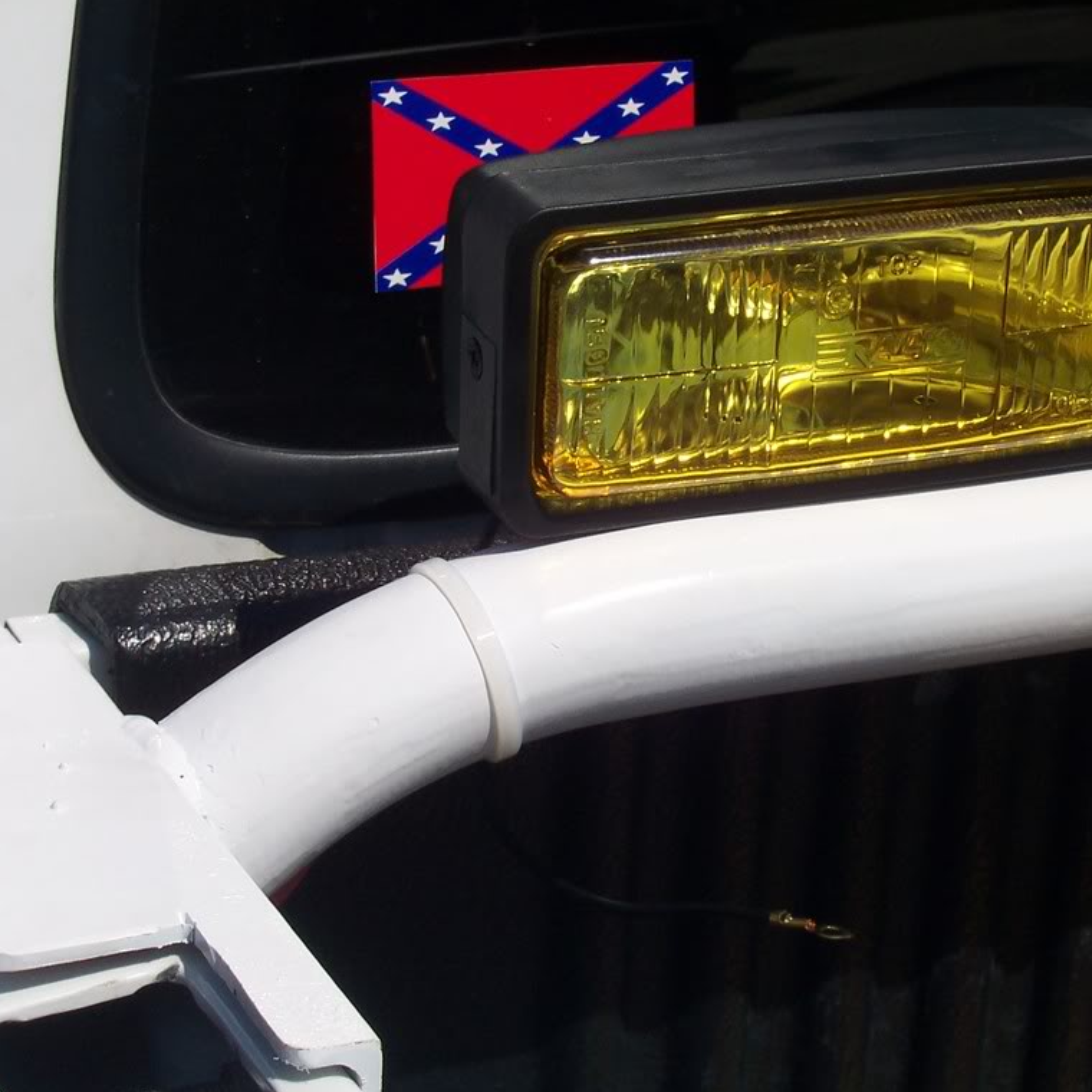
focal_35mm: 106
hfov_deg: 16.4
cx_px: 701
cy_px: 545
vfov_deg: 16.4
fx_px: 3783
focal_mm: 13.5
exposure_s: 1/500
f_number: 8
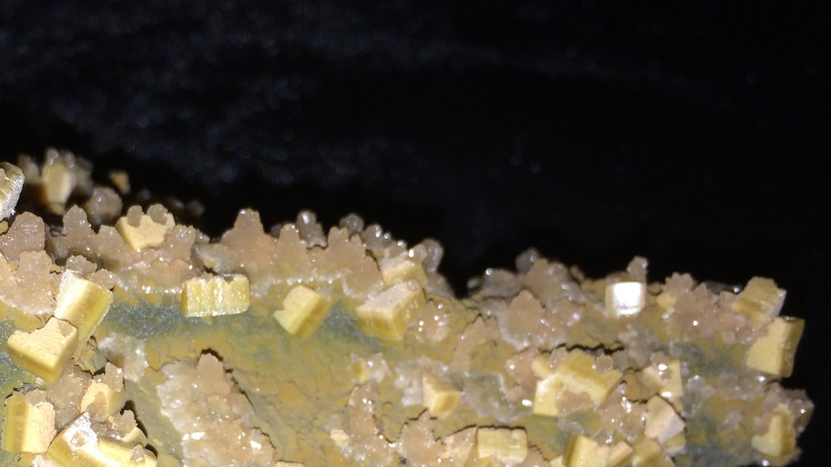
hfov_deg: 40.4
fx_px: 1102
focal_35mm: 50
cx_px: 227
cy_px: 405
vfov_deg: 23.4
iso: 32
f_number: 2.2
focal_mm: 4.12
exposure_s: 1/227
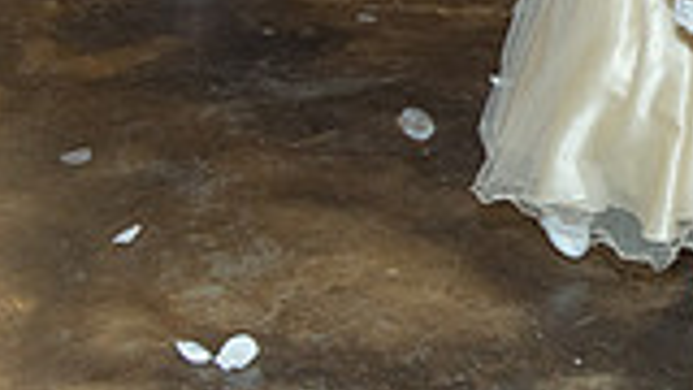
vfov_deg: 12.6
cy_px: -9
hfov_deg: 21.7
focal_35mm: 95
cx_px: 689
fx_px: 1746
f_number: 6.3
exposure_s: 1/125
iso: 1600
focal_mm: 25
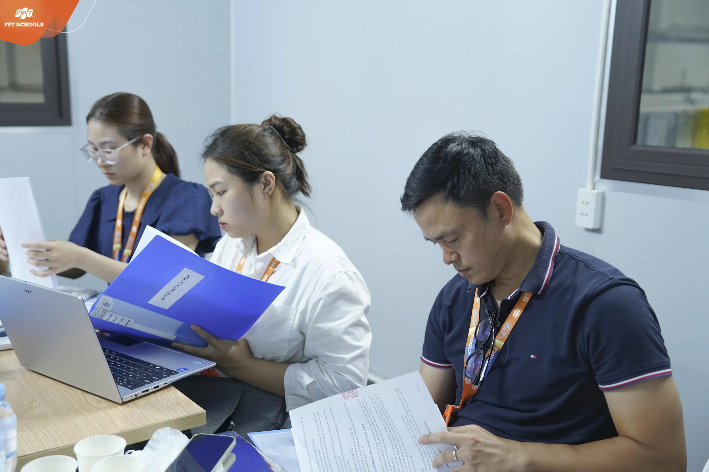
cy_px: 236
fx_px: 807
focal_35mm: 41
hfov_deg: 47.4
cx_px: 354
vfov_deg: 32.6
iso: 1600
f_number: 3.2
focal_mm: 41
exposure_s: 1/125
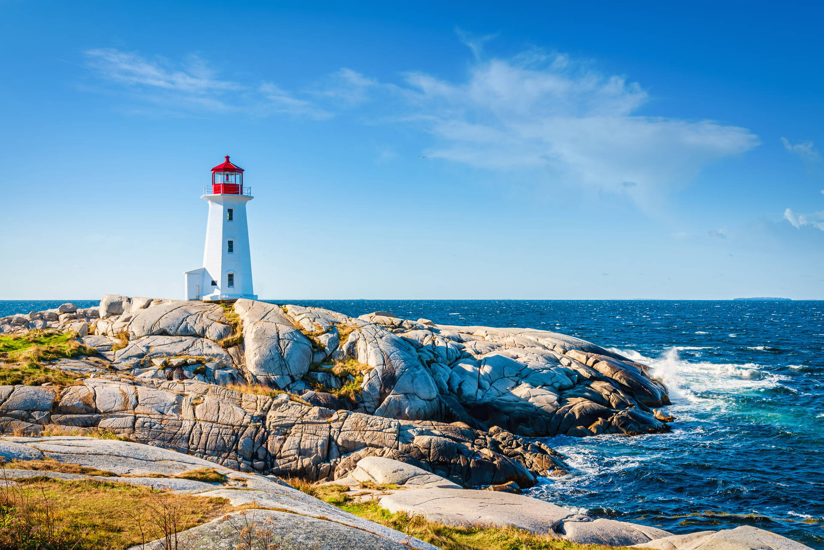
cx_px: 412
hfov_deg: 50.7
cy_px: 275
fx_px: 870
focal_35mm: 38
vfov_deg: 35.1
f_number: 8
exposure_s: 1/125
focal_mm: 38
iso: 110
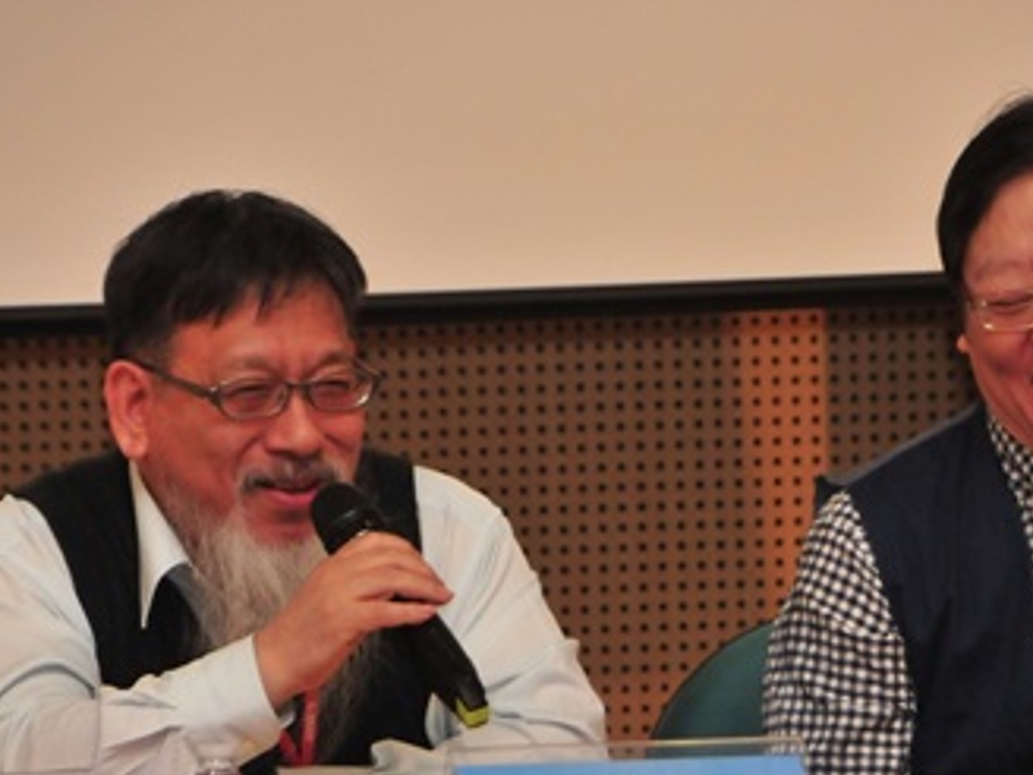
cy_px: 547
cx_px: 646
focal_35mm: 562
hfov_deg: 3.5
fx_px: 16771
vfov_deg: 2.6
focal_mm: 200
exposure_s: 1/160
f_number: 5.6
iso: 1000
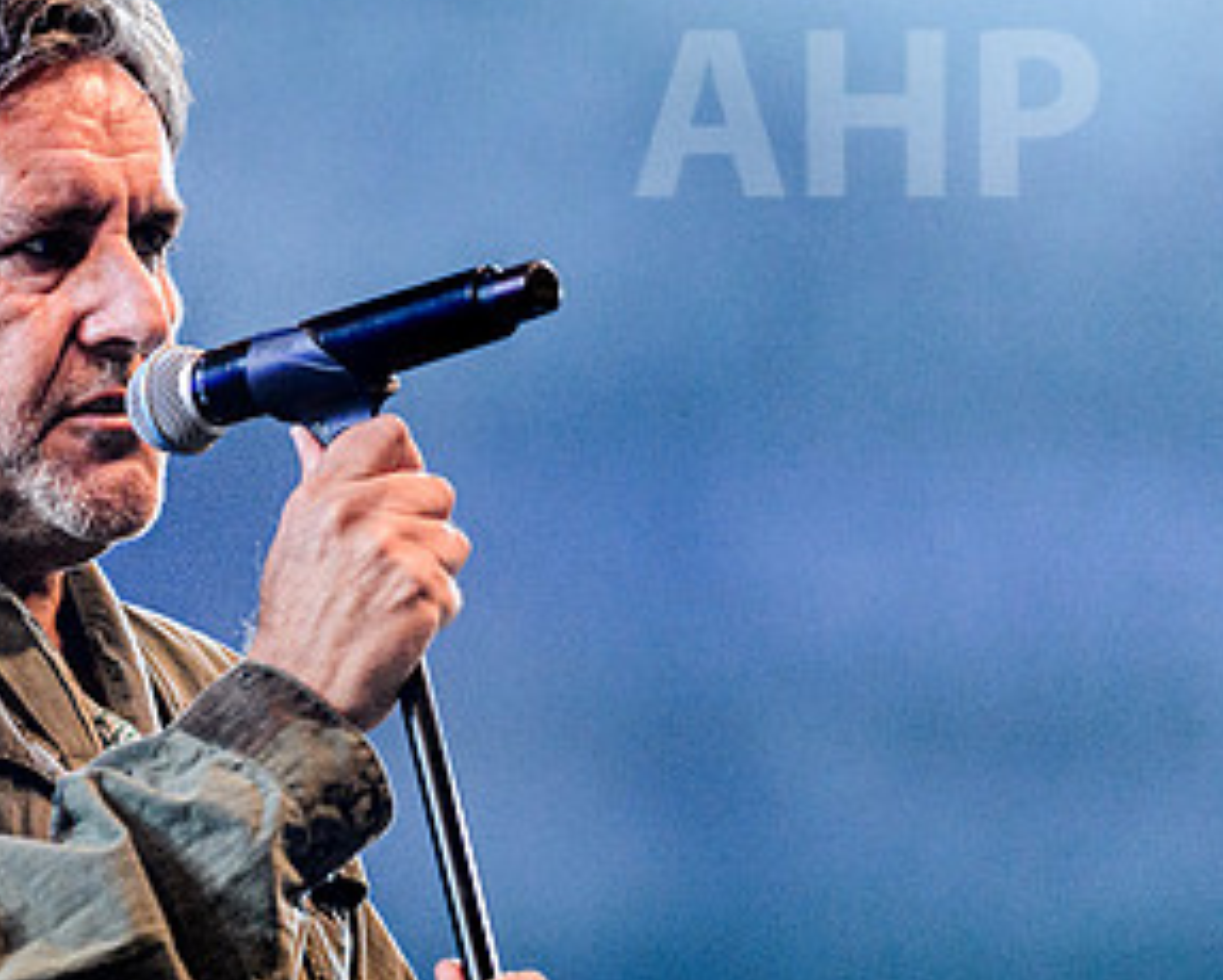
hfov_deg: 5.6
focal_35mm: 343
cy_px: 592
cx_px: 14
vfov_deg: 4.5
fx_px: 12424
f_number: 2.8
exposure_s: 1/500
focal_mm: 175
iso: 2000
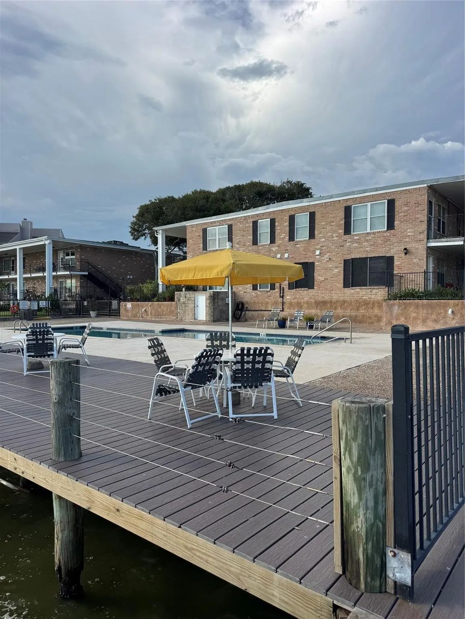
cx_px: 232
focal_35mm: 24
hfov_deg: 56.8
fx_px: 430
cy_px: 310
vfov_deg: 71.6
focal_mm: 6.76
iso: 80
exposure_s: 1/2959
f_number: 1.78
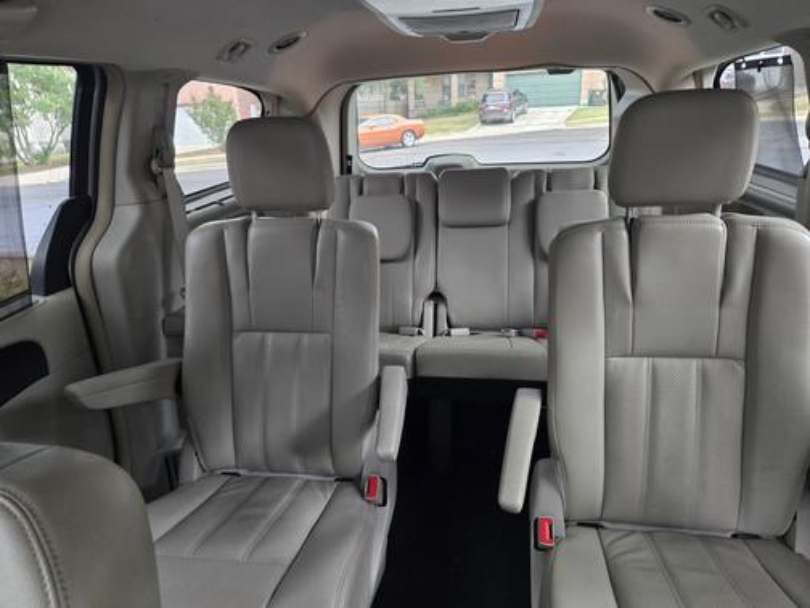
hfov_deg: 73.9
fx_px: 538
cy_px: 304
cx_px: 405
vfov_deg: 58.9
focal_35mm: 23
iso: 640
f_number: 1.8
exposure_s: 1/60
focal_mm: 5.4
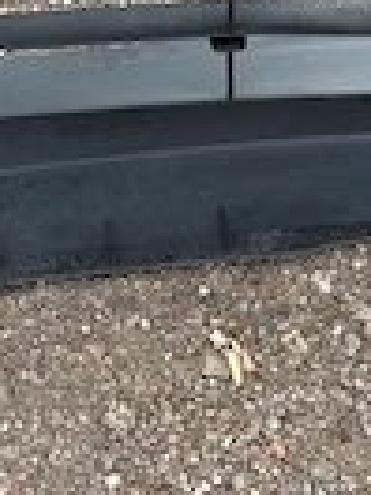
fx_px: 1129
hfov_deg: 18.6
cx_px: 131
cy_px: 285
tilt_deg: -59.4
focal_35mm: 79
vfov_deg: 24.7
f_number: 1.6
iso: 40
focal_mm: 5.96
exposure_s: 1/300
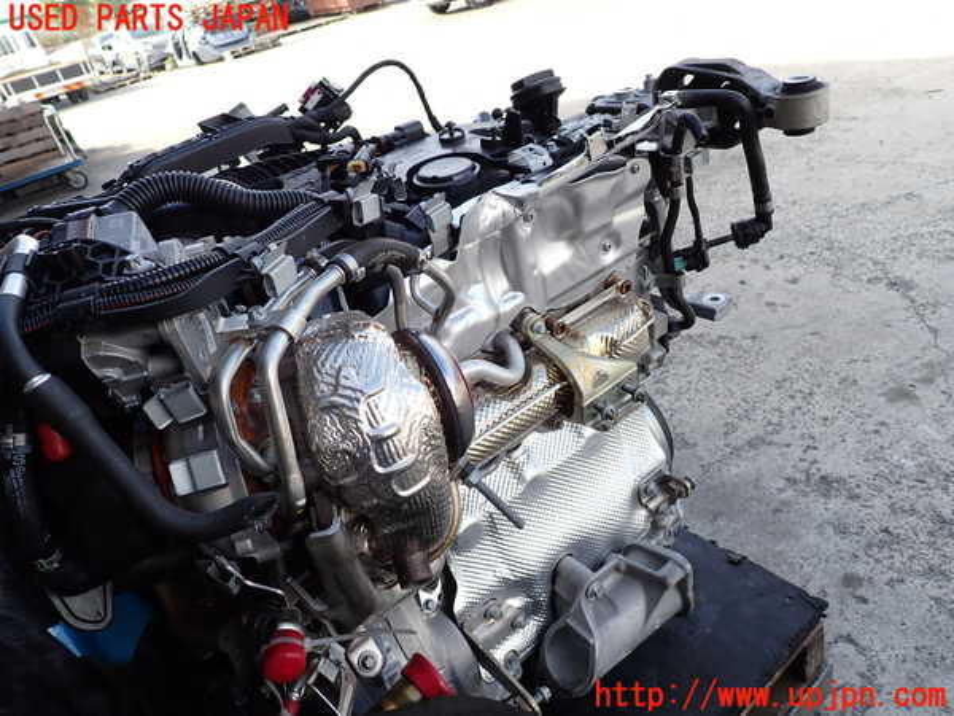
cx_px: 477
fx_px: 689
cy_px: 358
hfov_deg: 69.4
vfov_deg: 54.9
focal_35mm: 25
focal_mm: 4.5
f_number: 2.8
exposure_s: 1/200
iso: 100
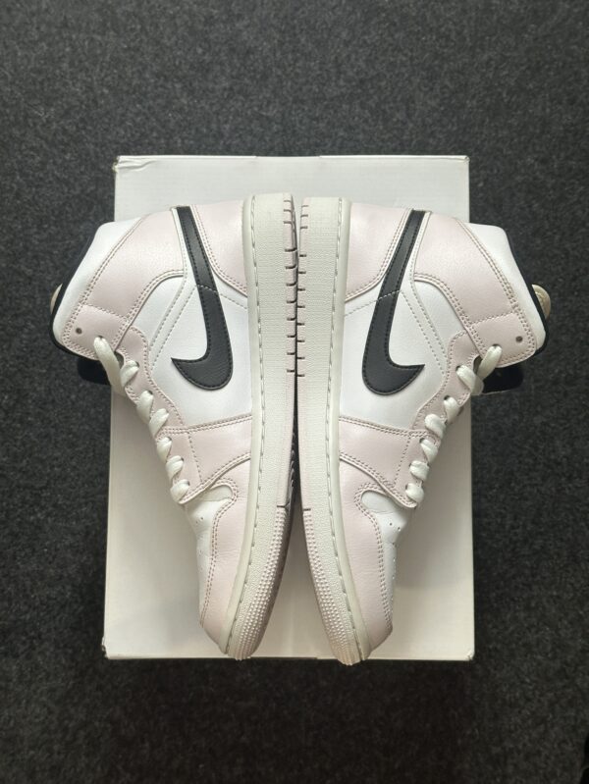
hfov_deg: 30.3
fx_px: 1088
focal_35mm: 48
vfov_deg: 39.6
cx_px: 294
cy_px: 392
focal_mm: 6.86
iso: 160
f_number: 1.78
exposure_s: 1/50
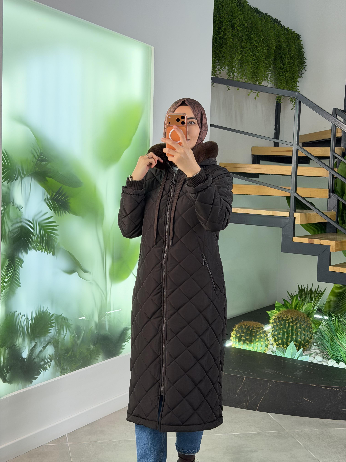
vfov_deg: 39.7
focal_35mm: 48
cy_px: 231
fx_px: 640
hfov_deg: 30.3
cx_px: 173
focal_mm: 6.76
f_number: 1.78
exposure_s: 1/197
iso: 160
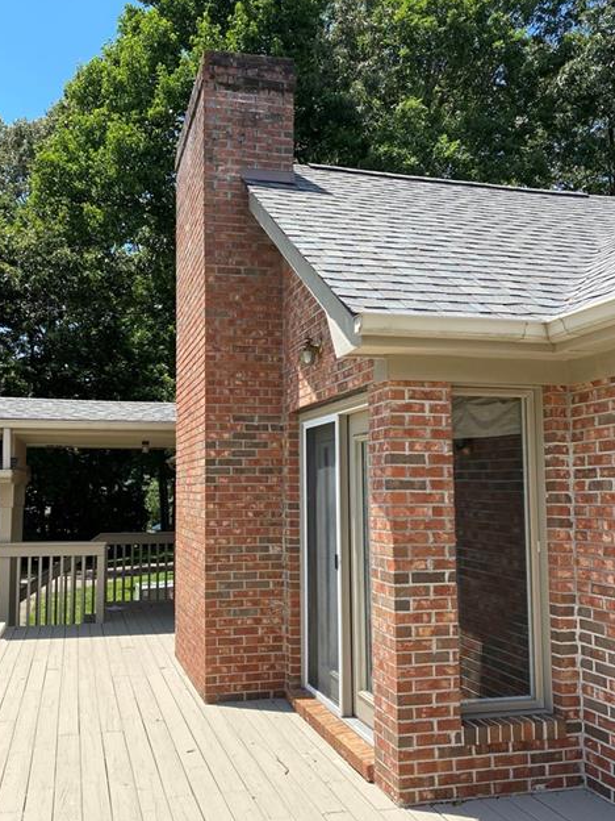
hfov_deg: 44.0
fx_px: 758
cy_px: 424
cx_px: 258
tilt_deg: +6.0
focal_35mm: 32
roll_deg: +0.0
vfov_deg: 56.8
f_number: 1.8
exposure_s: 1/1653
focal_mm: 4.25
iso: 32
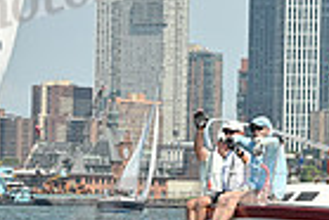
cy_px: 70
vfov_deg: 3.3
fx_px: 3815
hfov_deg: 4.9
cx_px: 400
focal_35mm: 417
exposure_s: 1/1250
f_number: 9
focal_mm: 100
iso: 320
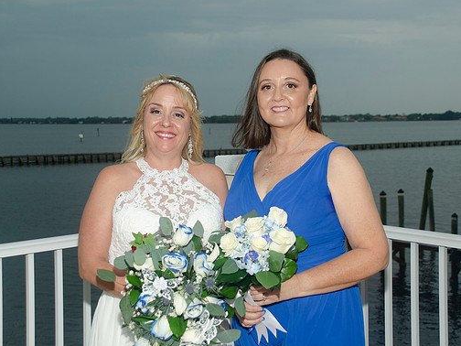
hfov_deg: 36.2
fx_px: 706
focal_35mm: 53
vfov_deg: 27.5
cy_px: 174
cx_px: 233
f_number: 5.6
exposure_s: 1/160
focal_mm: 32
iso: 200
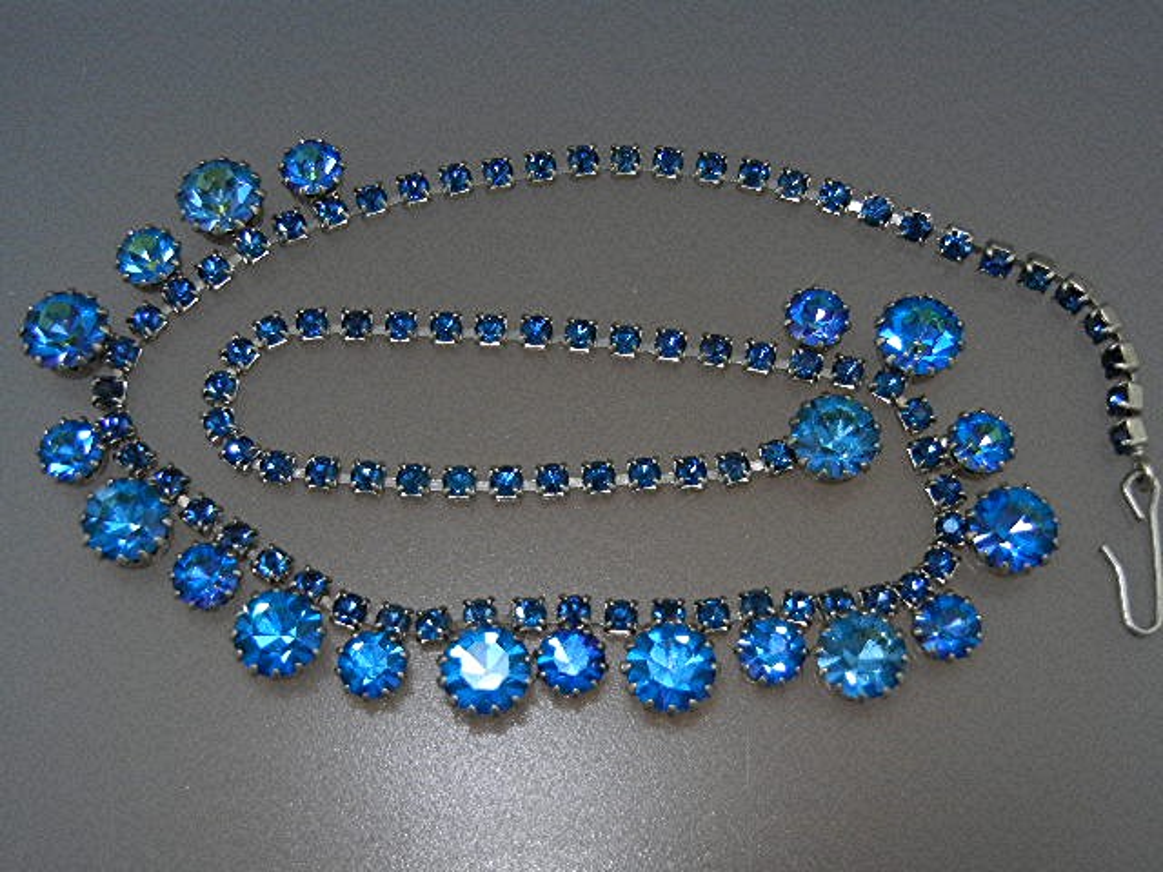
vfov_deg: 28.0
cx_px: 582
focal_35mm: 52
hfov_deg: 36.8
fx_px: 1747
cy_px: 436
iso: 800
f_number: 7.8
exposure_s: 1/30
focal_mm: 9.3
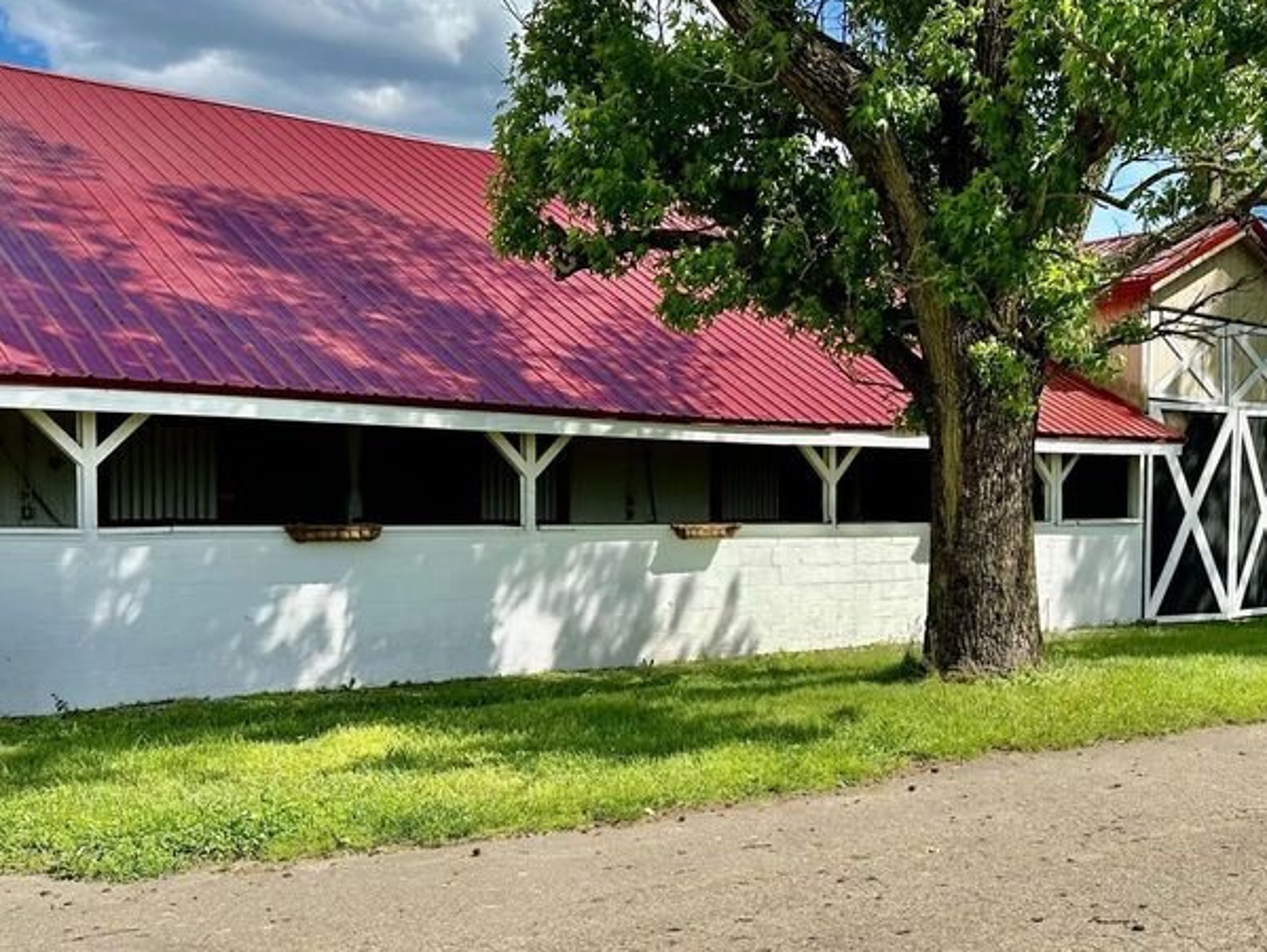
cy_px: 582
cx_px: 840
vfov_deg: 35.0
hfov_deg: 45.1
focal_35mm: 41
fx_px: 1502
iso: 80
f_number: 1.78
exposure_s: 1/4545
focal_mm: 6.86
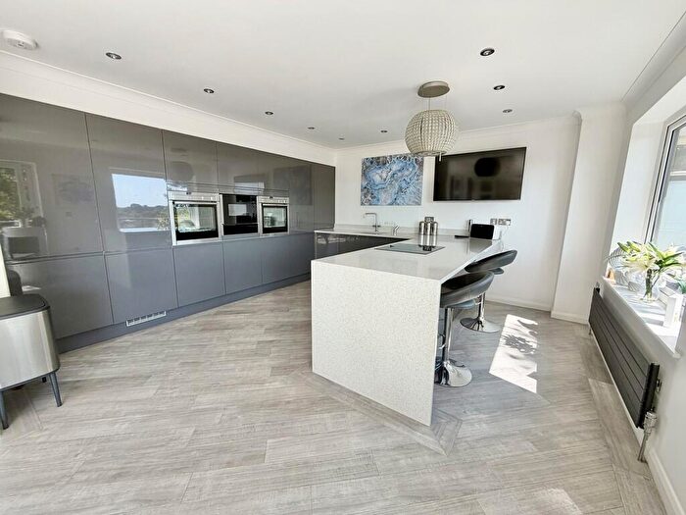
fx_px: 277
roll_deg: +0.0
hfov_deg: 102.1
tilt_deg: -8.4
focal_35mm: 14
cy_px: 258
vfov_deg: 85.7
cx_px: 343
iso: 50
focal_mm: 2.22
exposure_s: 1/121
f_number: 2.2
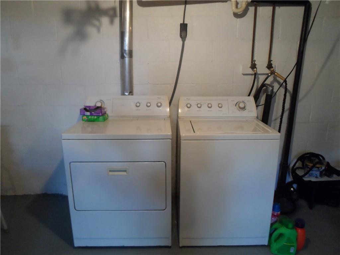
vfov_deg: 54.9
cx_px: 170
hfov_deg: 69.4
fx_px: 246
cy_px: 128
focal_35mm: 25
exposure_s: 1/30
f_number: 2.5
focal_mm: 4.5
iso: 320
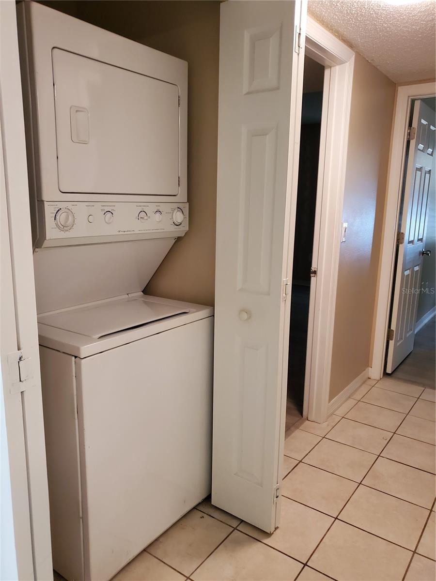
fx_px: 437
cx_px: 218
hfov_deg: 53.1
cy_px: 290
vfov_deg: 67.3
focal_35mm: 26
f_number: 1.5
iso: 500
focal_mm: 4.3
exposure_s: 1/40
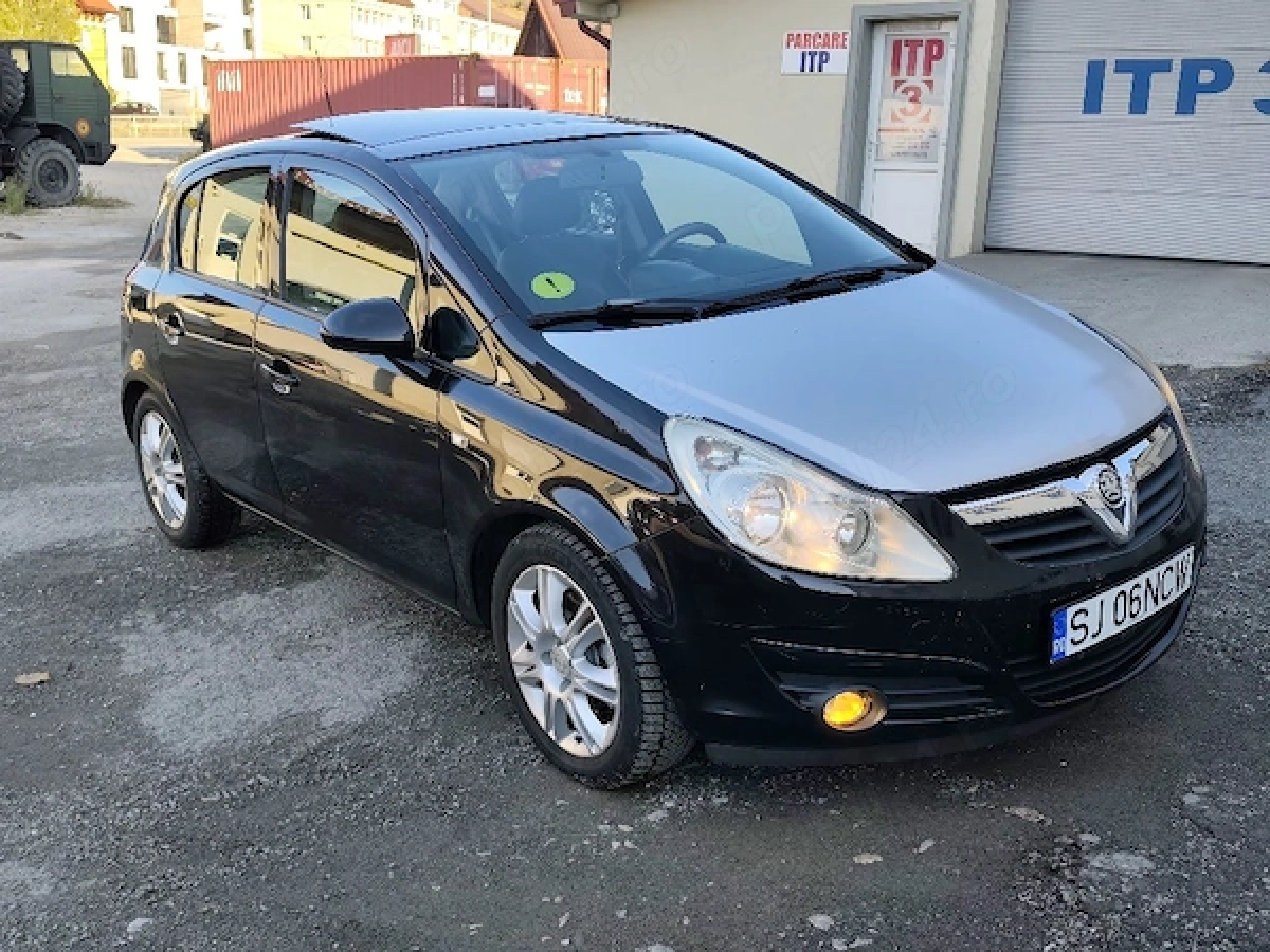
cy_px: 476
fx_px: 1284
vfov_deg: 40.7
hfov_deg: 52.6
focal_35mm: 35
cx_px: 635
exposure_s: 1/238
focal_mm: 6.07
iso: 50
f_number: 1.7
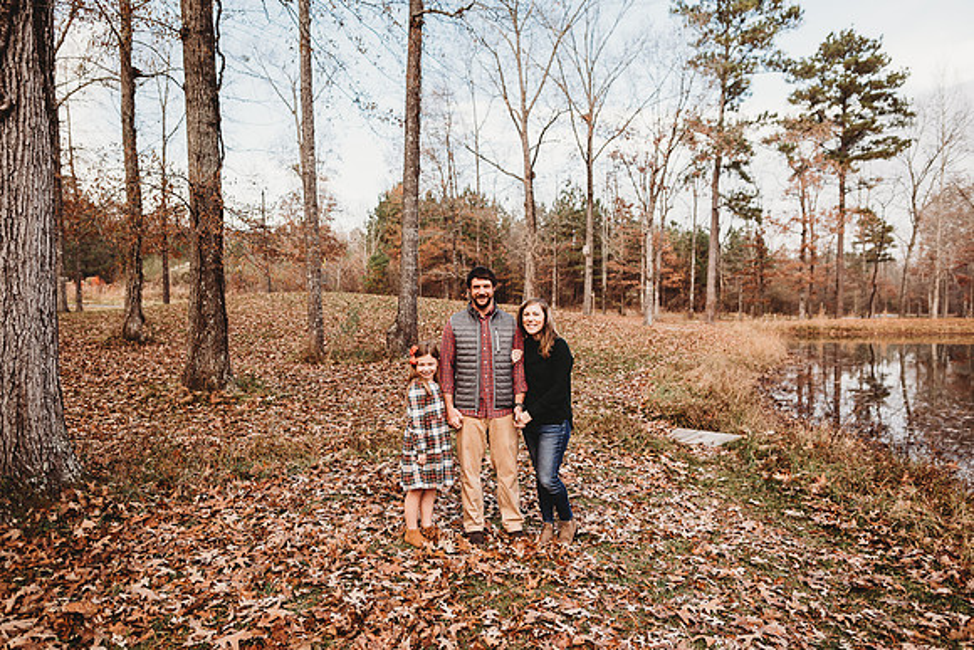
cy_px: 325
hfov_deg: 73.7
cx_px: 487
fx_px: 649
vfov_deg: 53.2
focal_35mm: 24
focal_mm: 24
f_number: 2.5
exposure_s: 1/500
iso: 100
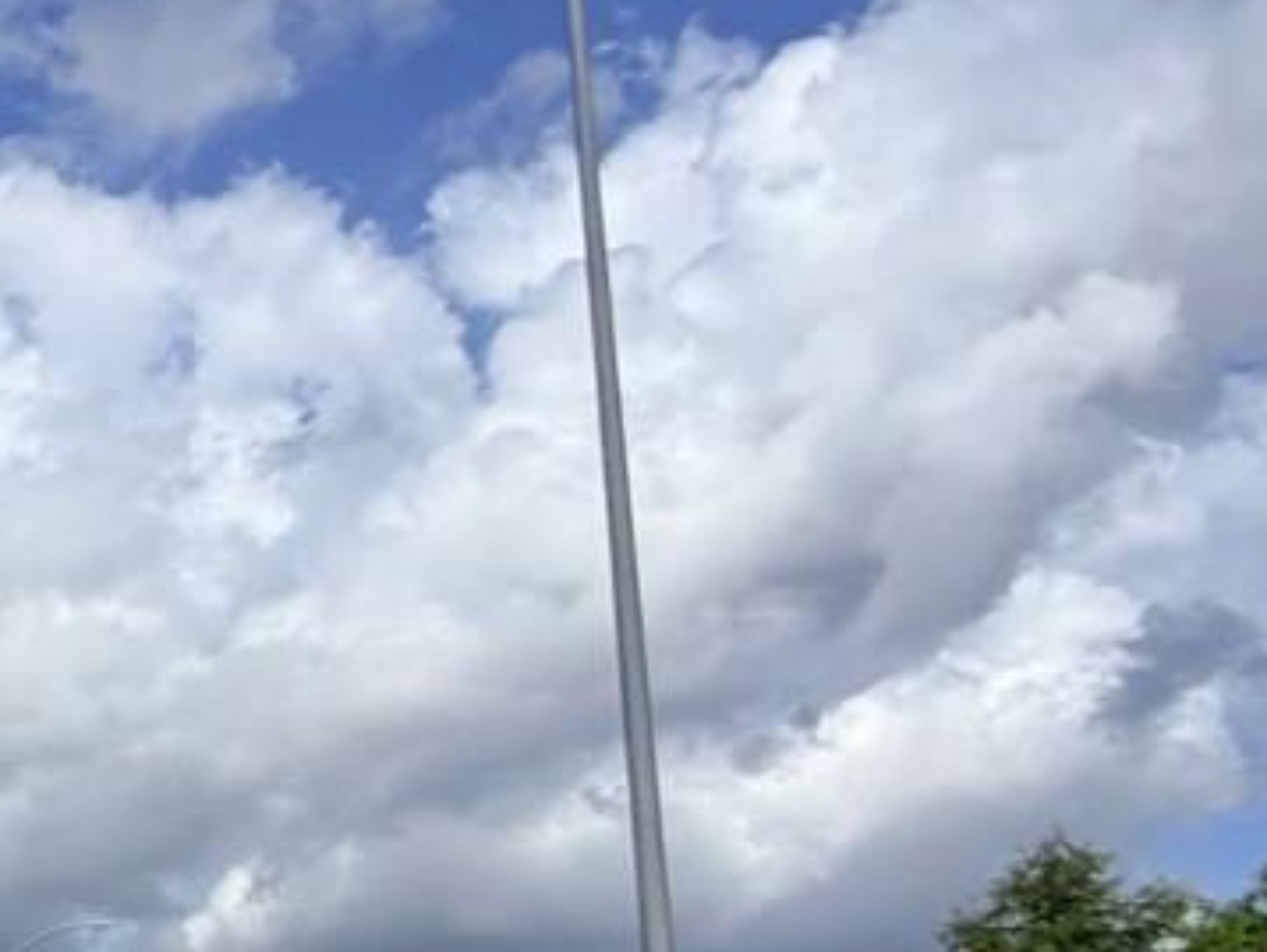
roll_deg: -1.6
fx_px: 2930
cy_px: 842
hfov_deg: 16.7
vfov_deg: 18.2
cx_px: -1419
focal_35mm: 80
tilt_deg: +8.3
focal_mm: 2.22
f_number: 2.2
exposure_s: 1/1613
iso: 20
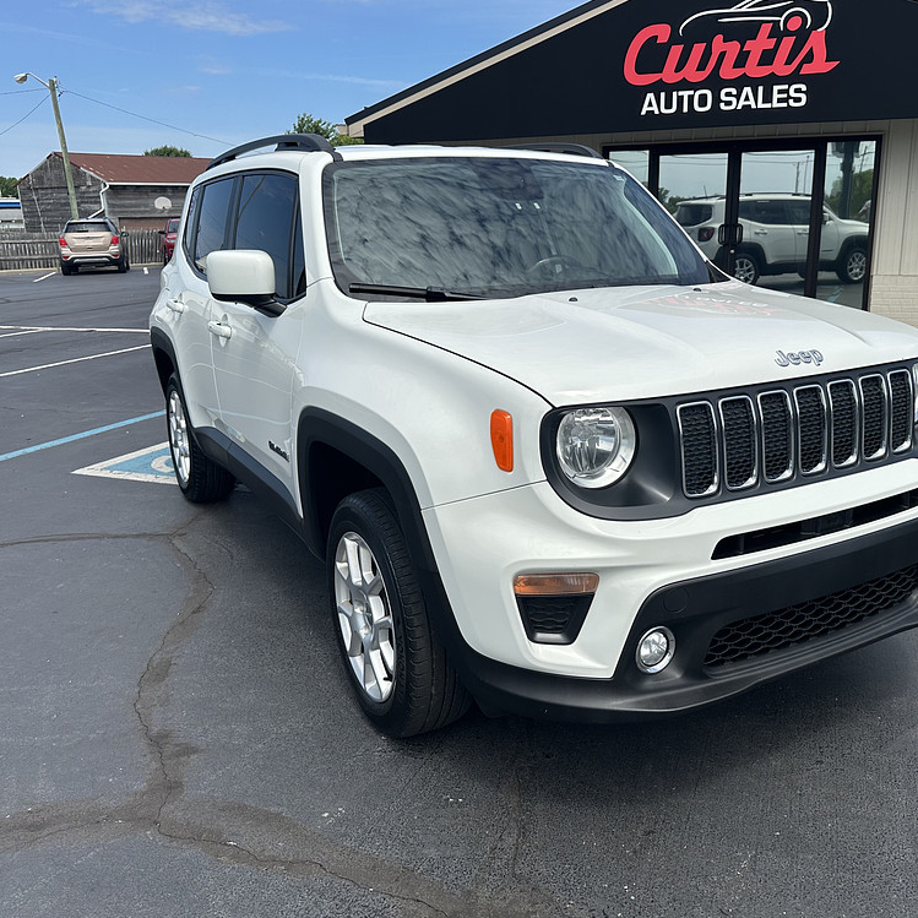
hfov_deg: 55.4
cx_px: 531
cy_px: 451
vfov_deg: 55.6
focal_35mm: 29
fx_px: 870
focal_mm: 6.86
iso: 80
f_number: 1.78
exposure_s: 1/5525
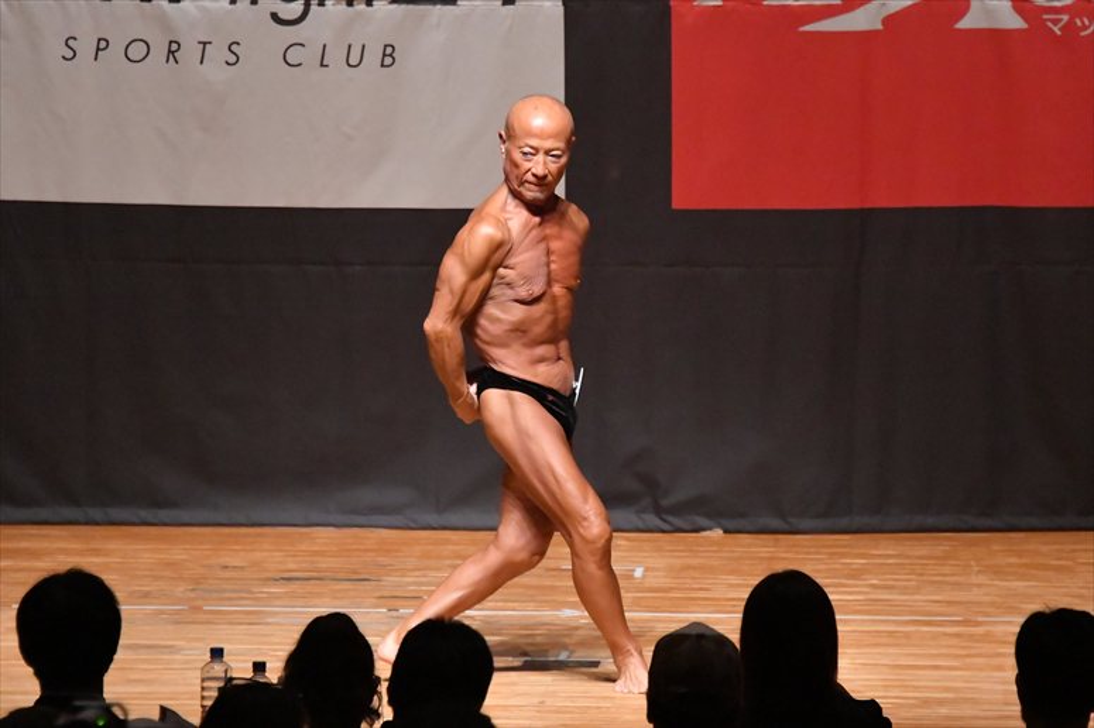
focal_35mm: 300
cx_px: 547
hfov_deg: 6.9
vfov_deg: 4.6
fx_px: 9112
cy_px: 364
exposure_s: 1/400
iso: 12800
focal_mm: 200
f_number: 5.6
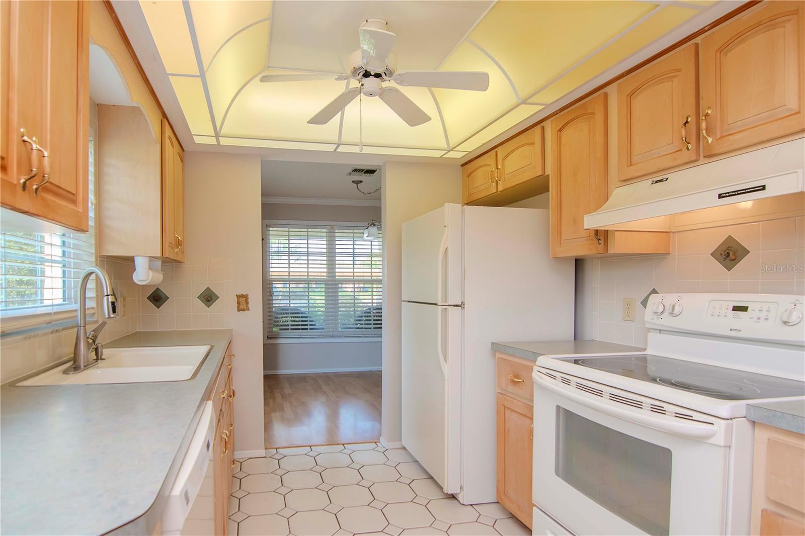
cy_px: 268
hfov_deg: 92.5
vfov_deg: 69.6
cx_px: 402
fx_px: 386
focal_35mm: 17
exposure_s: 1/160
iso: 640
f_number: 5
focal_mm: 11.5
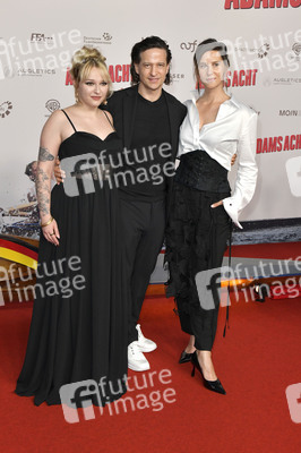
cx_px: 150
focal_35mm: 44
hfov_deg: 30.5
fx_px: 553
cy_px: 226
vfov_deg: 44.5
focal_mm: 44
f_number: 7.1
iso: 1600
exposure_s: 1/160
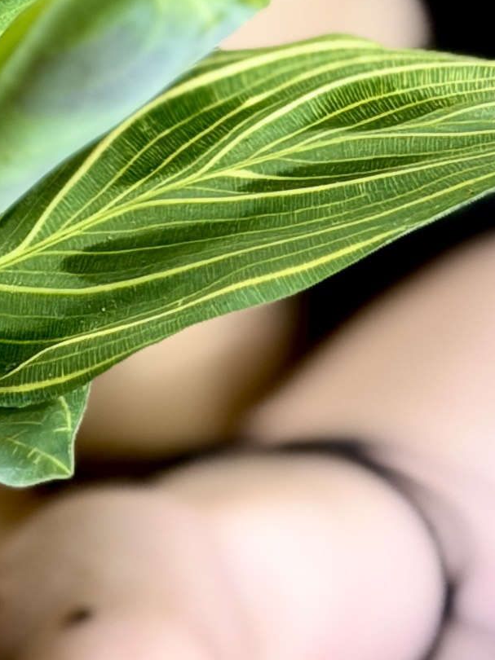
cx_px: -379
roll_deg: -0.4
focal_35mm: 239
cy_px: 282
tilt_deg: -18.6
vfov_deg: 8.3
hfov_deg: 6.1
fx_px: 4559
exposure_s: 1/125
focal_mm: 6.76
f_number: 1.78
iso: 50
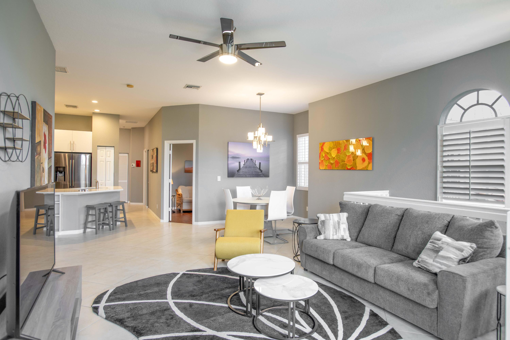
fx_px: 283
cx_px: 255
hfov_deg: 84.0
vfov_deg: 61.9
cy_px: 170
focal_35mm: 20
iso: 400
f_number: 6.3
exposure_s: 1/10
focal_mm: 20
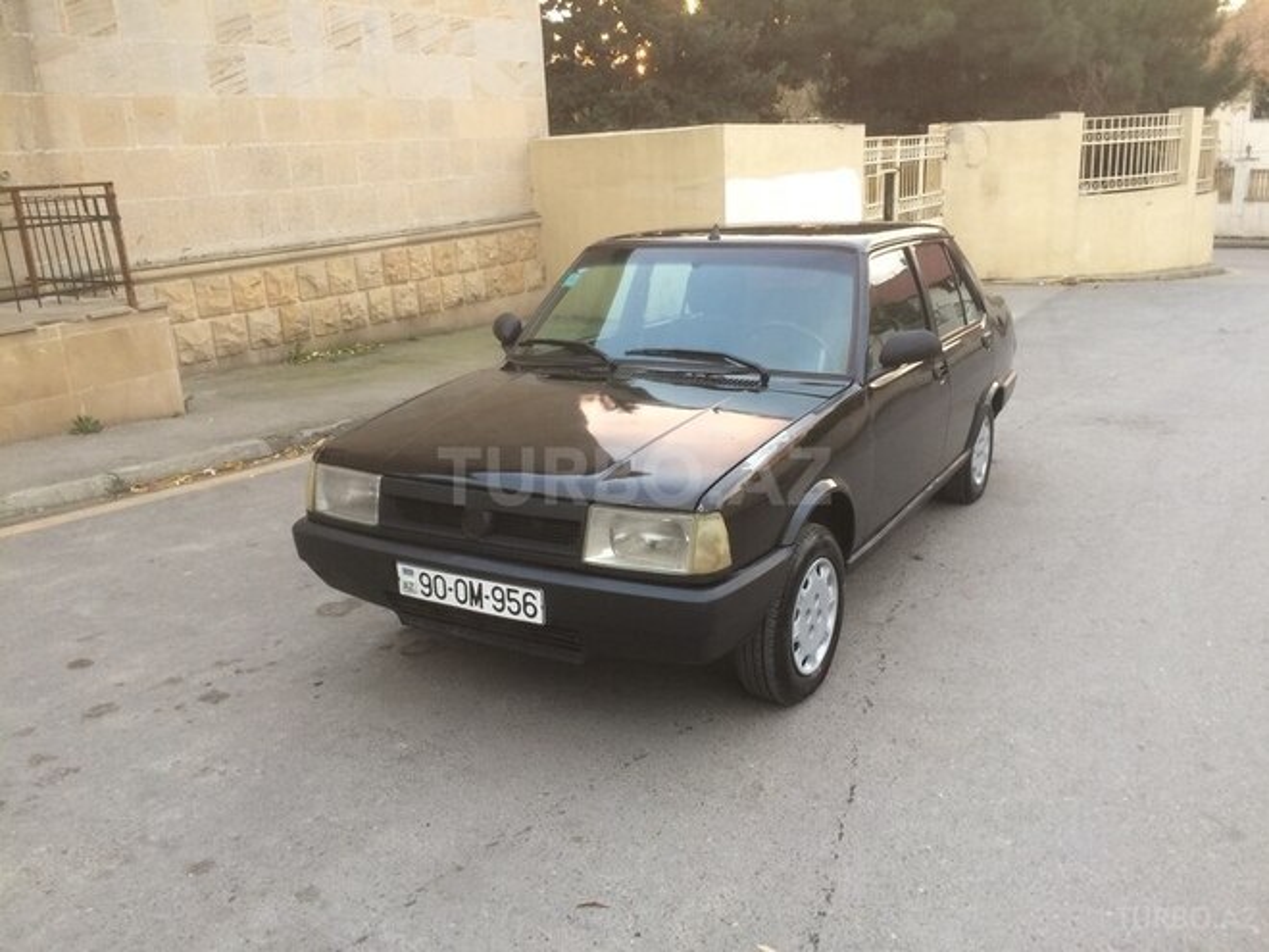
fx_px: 1063
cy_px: 476
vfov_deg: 48.2
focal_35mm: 29
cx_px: 634
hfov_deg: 61.7
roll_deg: +2.5
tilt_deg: -16.1
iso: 50
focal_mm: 4.15
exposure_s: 1/33
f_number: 2.2
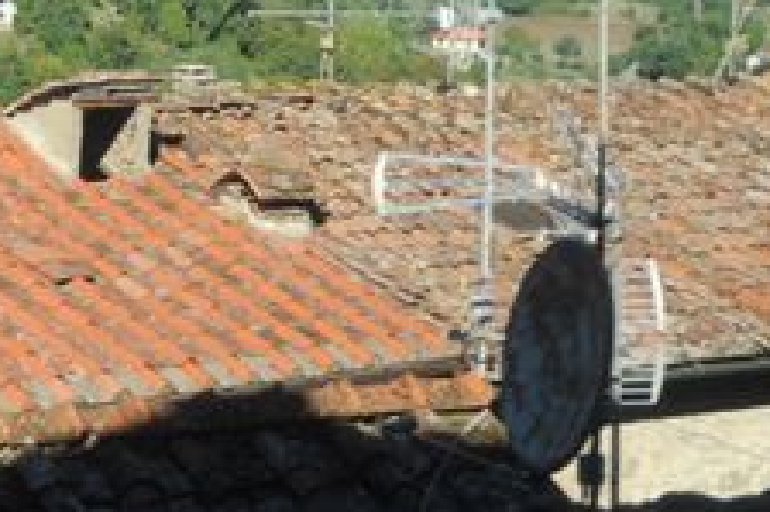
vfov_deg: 11.3
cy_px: -139
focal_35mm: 118
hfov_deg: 16.9
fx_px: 2522
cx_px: -24
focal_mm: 44
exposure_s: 1/2500
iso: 200
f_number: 2.8
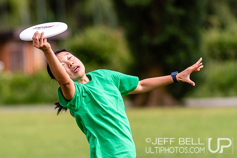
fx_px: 2693
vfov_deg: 3.4
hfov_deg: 5.0
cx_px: 98
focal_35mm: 409
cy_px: 79
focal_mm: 200
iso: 400
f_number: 3.2
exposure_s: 1/2000
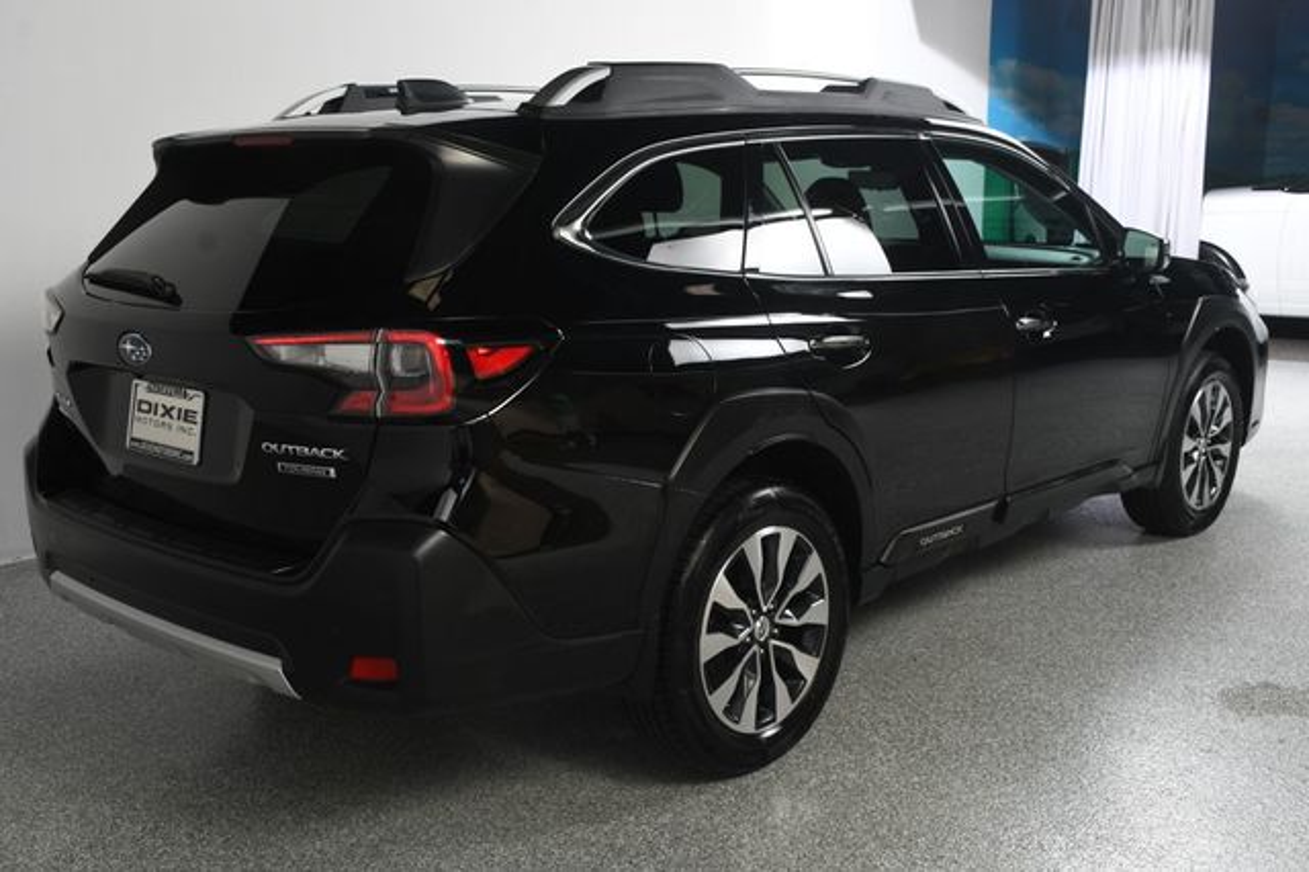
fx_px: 1417
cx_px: 654
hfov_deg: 49.6
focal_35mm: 39
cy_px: 436
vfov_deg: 34.2
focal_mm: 26
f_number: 9
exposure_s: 1/160
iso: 100
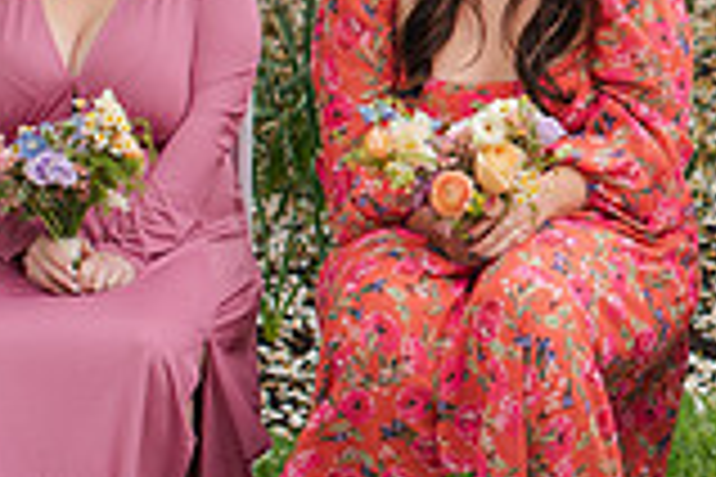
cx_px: 1100
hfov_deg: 9.5
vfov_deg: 6.6
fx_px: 4156
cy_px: 55
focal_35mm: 209
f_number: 3.5
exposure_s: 1/640
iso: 220
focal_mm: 50
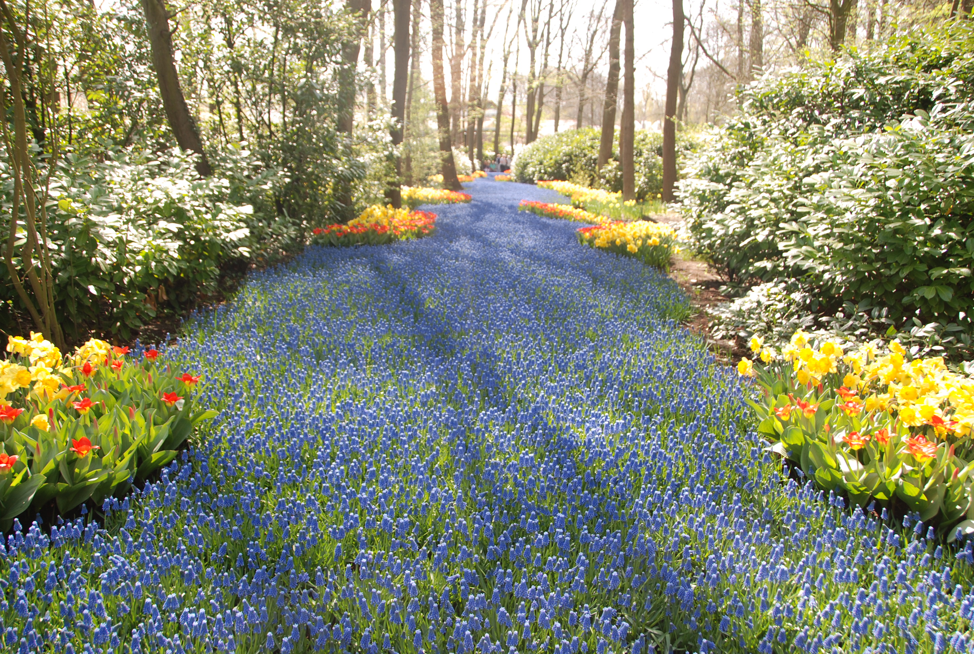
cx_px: 487
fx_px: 813
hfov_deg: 61.8
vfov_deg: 43.8
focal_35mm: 30
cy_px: 327
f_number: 5
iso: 100
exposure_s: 1/100
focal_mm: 20
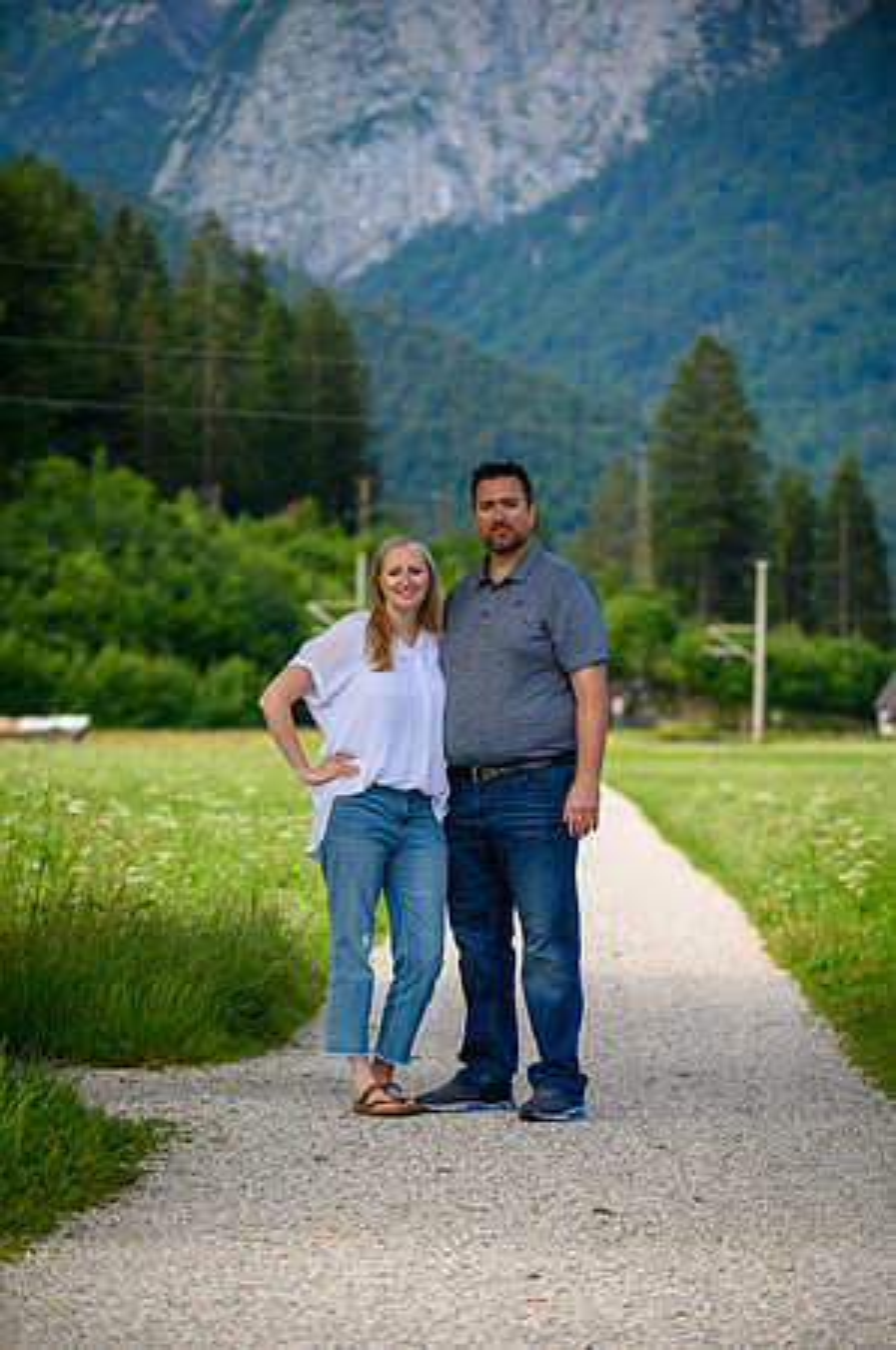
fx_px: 4490
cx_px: 448
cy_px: 675
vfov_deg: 17.1
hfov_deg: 11.4
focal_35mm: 120
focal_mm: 120
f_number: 4
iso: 125
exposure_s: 1/1000
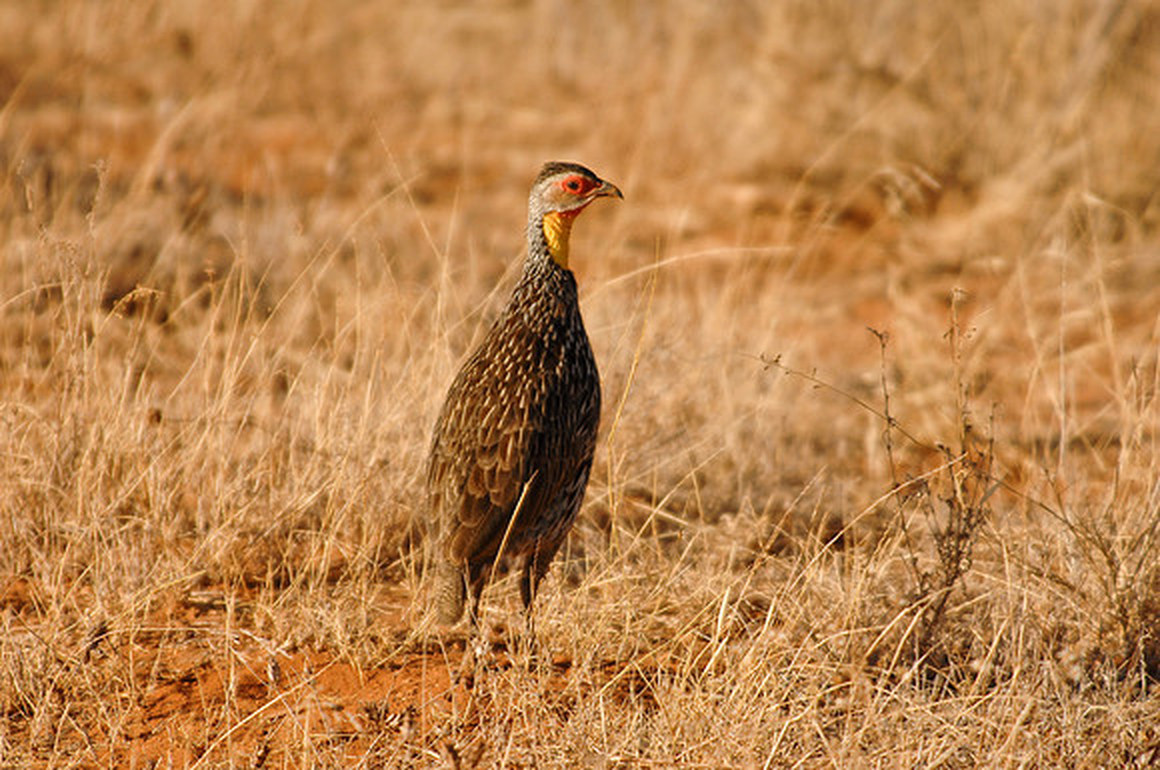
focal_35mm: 510
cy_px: 385
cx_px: 580
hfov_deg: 4.0
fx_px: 16410
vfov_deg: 2.7
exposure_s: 1/1000
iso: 200
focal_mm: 340
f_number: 4.8
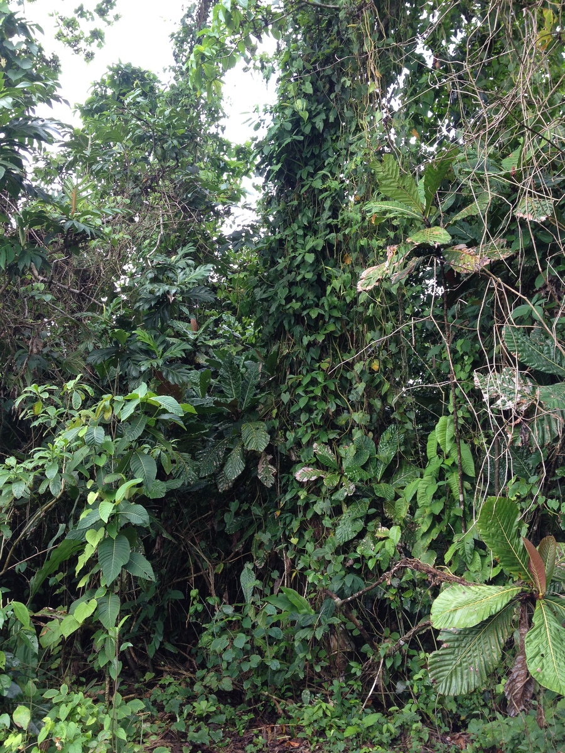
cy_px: 376
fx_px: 762
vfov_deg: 52.6
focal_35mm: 35
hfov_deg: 40.7
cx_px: 282
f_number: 2.4
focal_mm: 4.28
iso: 64
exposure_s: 1/120
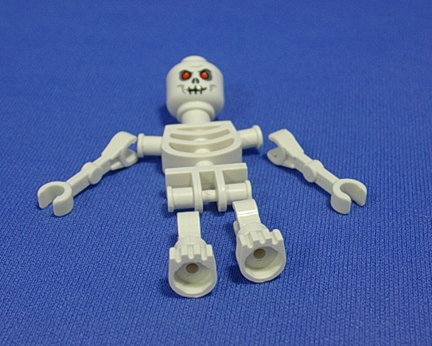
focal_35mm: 69
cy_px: 177
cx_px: 216
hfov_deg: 27.5
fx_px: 883
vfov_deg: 22.2
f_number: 3.4
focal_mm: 9
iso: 70
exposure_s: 1/41.4
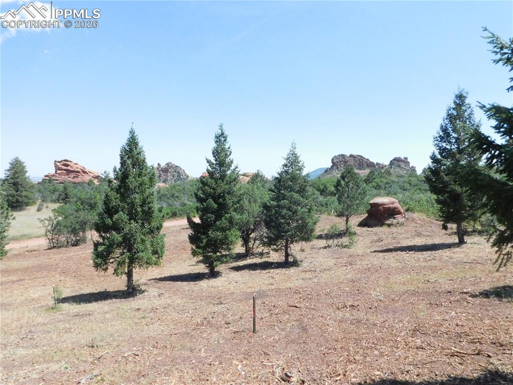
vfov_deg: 54.8
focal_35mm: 25
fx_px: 370
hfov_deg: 69.4
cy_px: 192
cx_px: 256
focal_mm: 4.5
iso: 800
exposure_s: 1/1500
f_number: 6.2
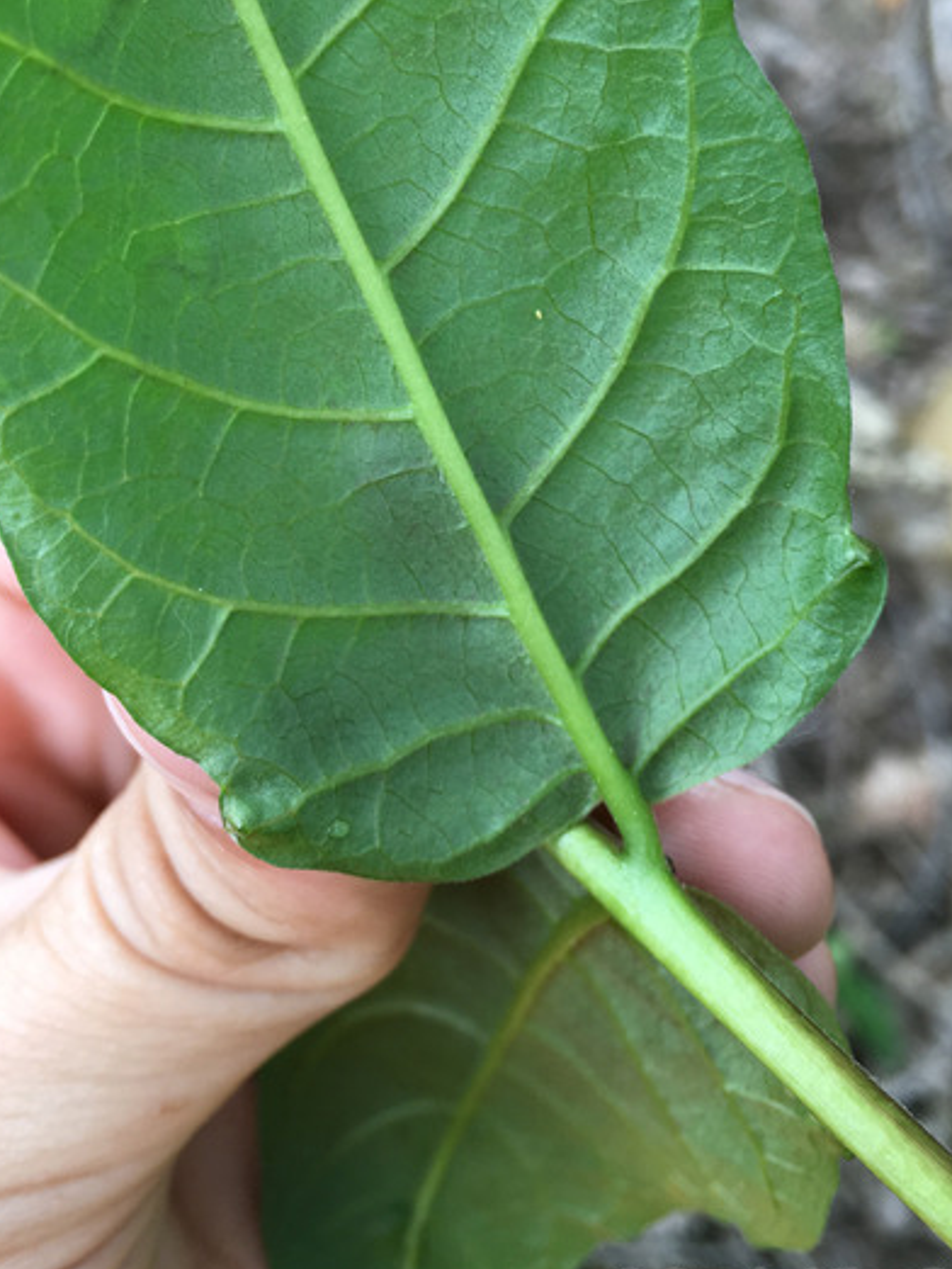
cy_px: 445
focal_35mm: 40
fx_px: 1466
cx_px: 486
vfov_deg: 46.2
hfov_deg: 36.0
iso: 32
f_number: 2.2
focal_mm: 4.15
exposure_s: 1/60
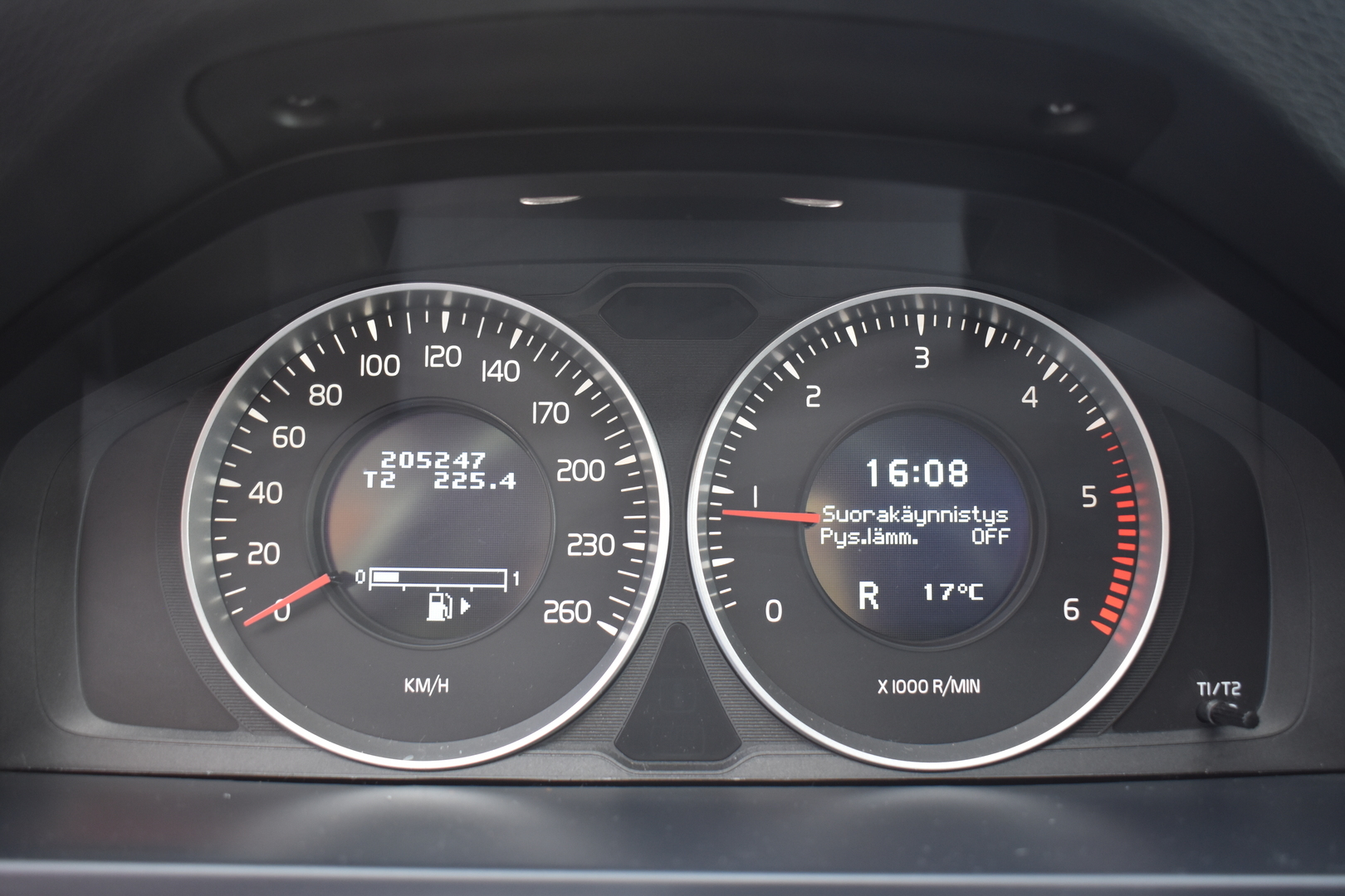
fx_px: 1233
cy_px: 448
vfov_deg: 40.0
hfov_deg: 57.2
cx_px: 672
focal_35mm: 33
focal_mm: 22
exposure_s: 1/60
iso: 640
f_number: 4
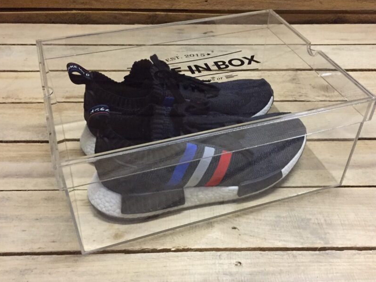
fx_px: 402
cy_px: 144
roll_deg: -1.2
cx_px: 197
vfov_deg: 38.7
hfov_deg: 50.1
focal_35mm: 37
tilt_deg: -42.9
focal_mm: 4.15
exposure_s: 1/17
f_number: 2.2
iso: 400
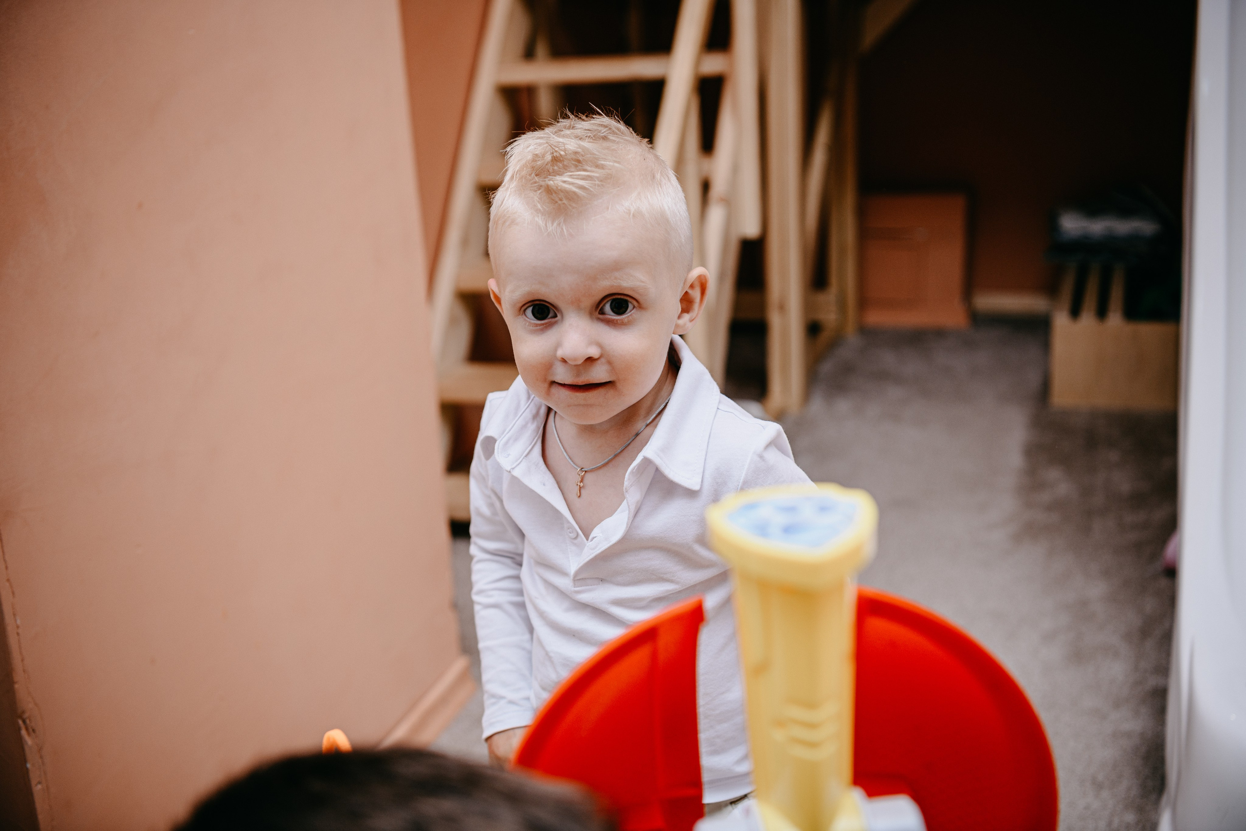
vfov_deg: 29.9
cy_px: 416
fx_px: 1557
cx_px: 623
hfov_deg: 43.6
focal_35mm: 45
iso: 125
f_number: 3.2
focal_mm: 45
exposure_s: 1/160
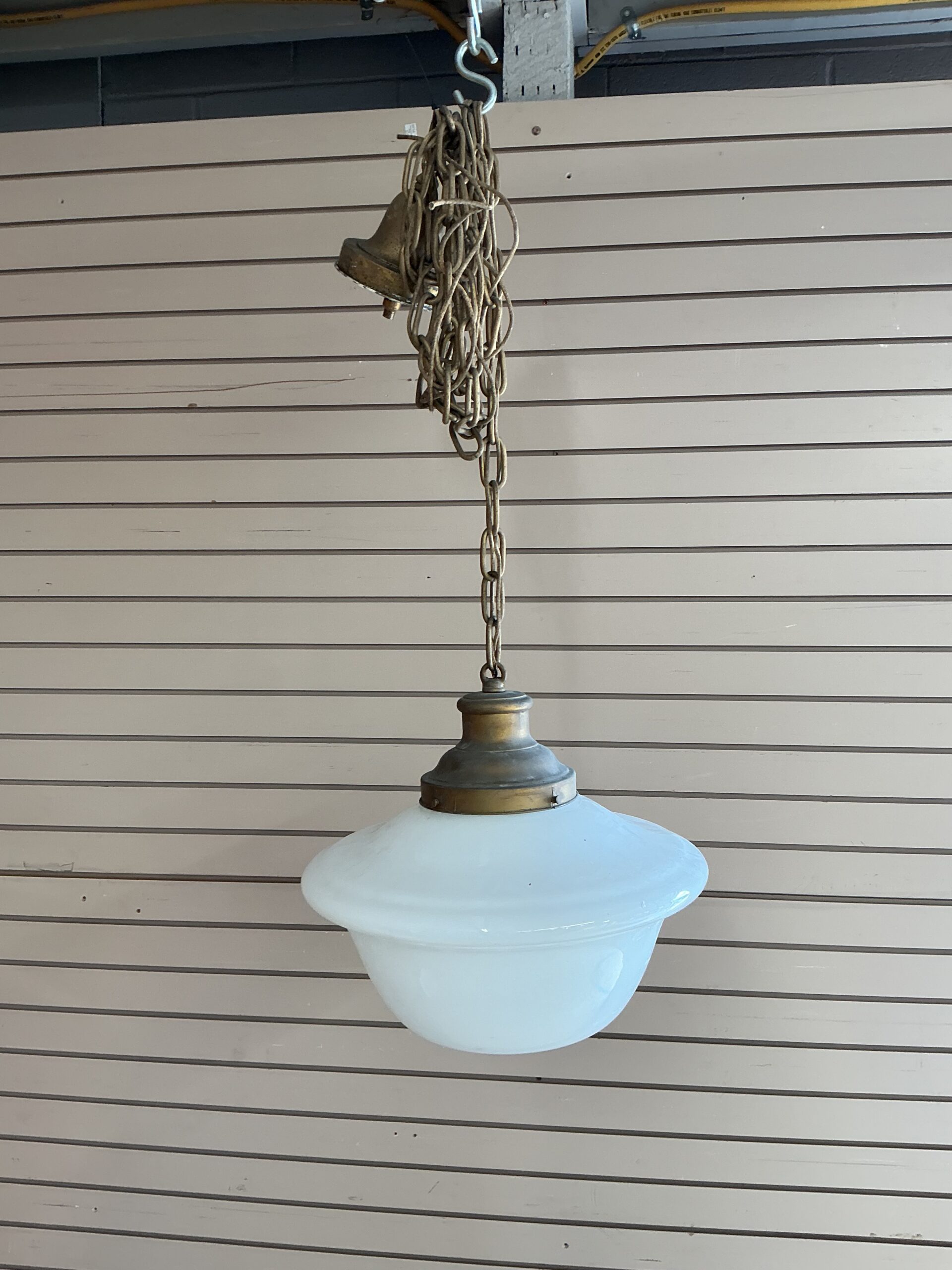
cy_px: 635
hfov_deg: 48.2
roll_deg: +0.1
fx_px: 1063
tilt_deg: -4.1
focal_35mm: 29
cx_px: 476
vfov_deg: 61.7
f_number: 1.8
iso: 50
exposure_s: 1/60
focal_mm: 3
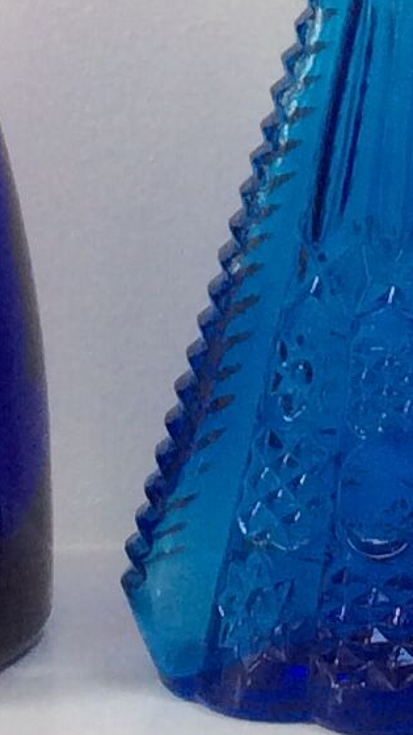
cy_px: 79
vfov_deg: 13.3
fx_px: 3134
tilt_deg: -9.3
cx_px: 783
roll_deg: +0.8
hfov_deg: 7.3
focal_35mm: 161
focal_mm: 3.3
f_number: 2.4
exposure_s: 1/30
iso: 40
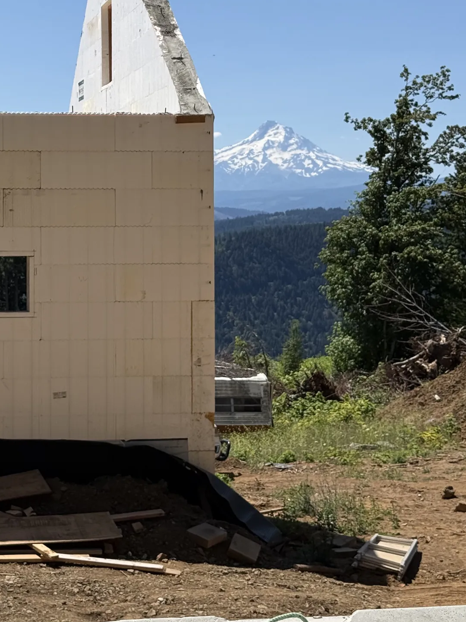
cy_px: 213
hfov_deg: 18.3
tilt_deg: -0.4
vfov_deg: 24.3
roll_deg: -1.2
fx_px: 1436
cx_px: 109
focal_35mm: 80
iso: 64
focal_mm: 6.76
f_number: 1.78
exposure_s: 1/7143
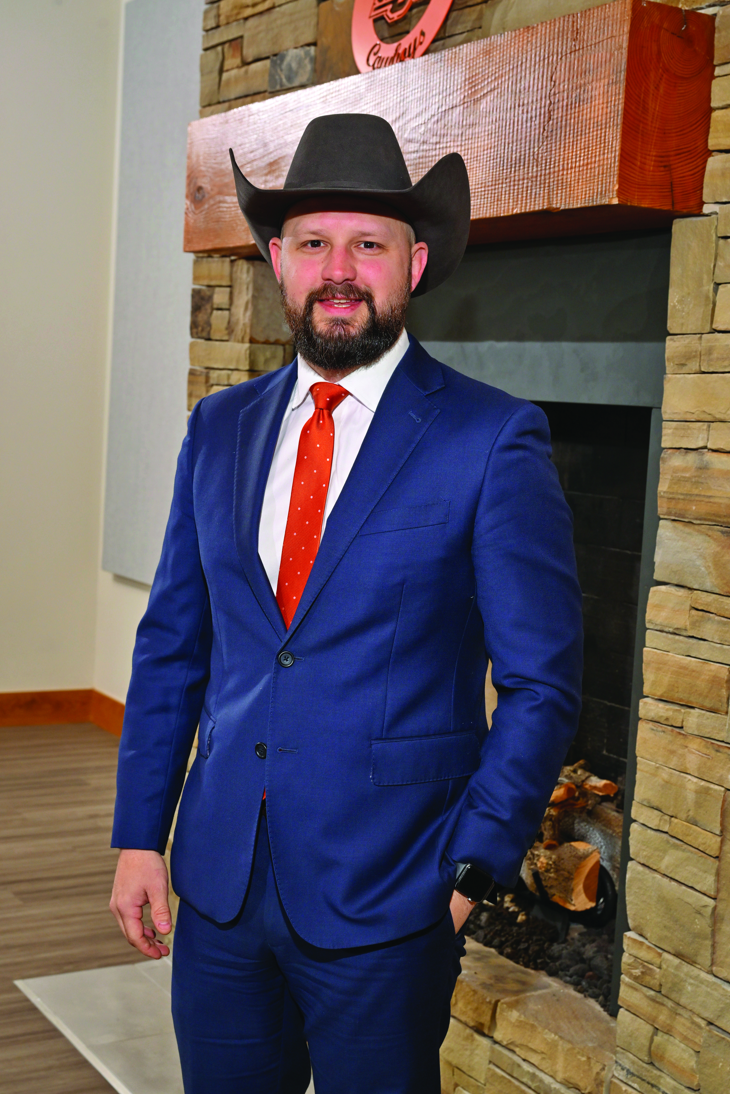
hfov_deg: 26.5
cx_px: 353
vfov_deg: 38.9
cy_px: 548
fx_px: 1551
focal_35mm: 51
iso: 500
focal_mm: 48
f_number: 7.1
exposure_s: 1/200
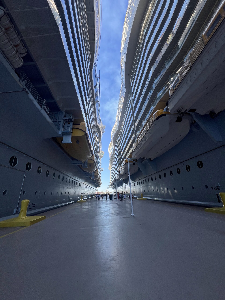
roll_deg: +0.9
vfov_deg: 106.2
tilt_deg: +20.3
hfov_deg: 89.9
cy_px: 150
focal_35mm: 13
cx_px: 112
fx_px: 113
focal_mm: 1.57
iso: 32
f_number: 1.8
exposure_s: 1/433
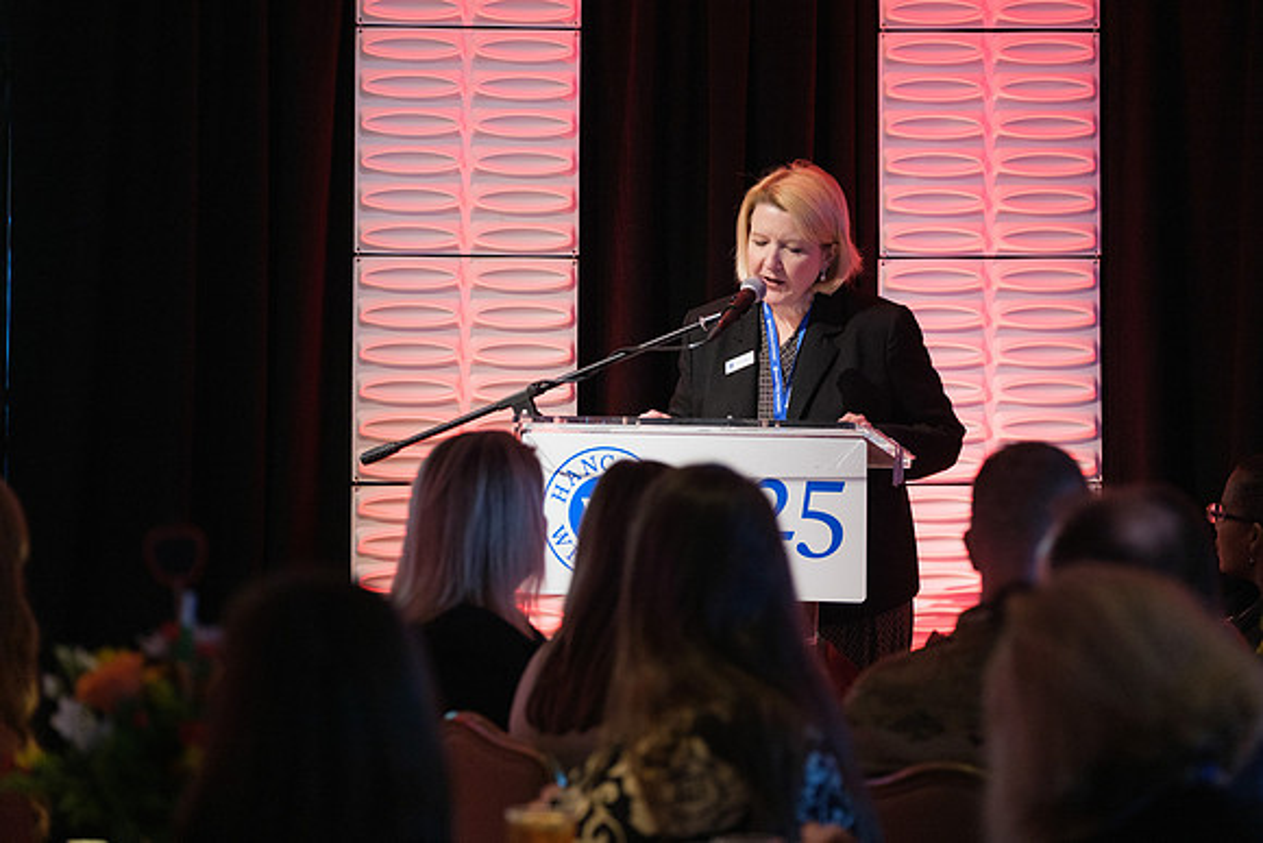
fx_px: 6805
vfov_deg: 7.1
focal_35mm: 194
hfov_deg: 10.6
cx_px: 662
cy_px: 394
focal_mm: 119.2
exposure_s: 1/125
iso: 1600
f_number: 3.2
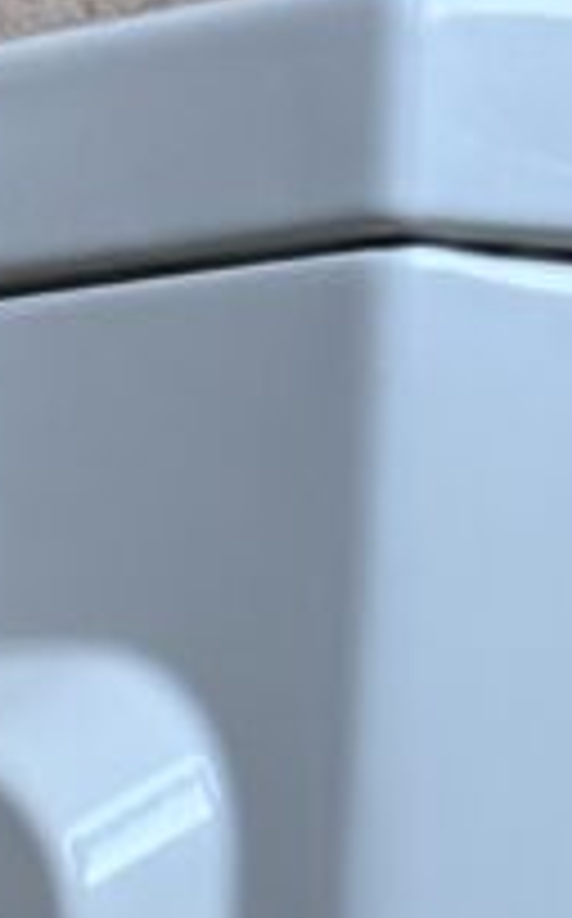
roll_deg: -3.0
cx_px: 293
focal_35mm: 128
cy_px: 2196
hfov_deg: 10.2
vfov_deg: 12.7
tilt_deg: -16.2
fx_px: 3202
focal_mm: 6.76
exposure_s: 1/60
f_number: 1.78
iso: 400
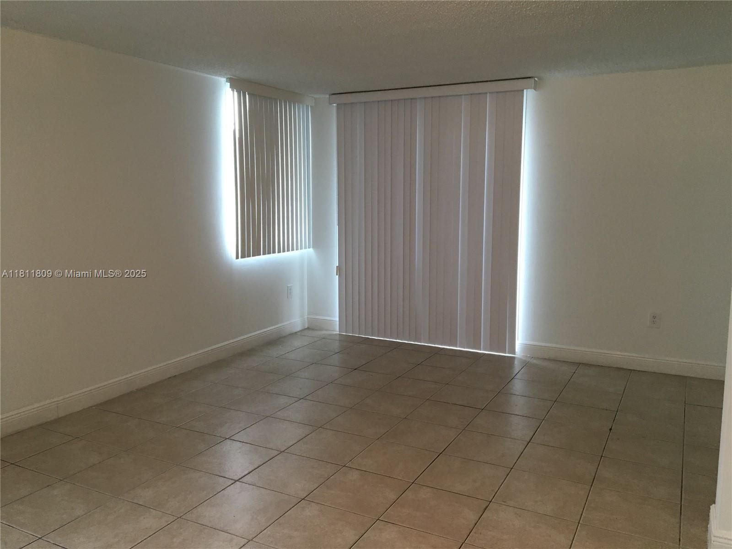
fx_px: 613
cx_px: 366
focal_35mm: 29
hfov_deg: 61.7
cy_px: 274
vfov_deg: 48.2
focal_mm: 4.15
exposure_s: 1/30
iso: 100
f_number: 2.2
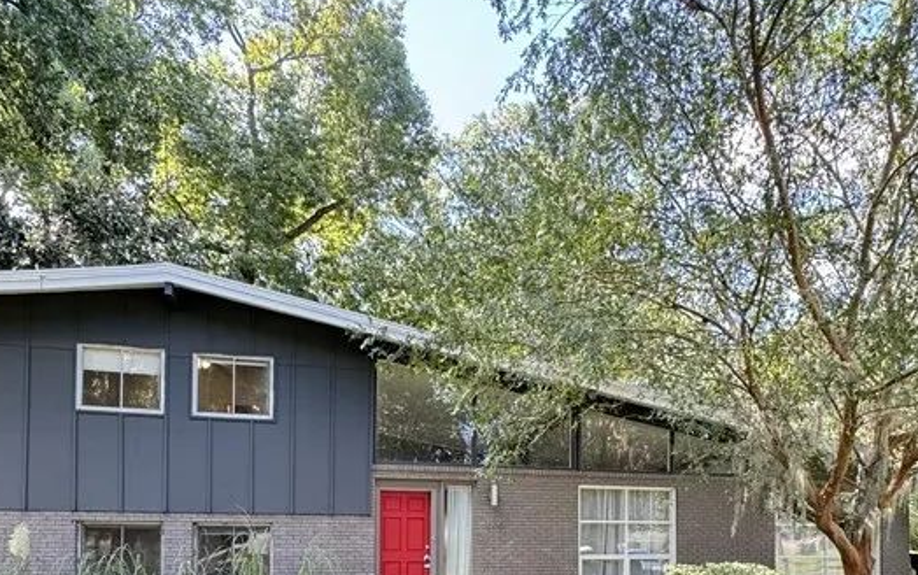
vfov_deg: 39.5
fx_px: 726
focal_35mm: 29
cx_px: 564
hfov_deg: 63.8
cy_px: 535
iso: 80
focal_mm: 2.22
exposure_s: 1/99
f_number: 2.2
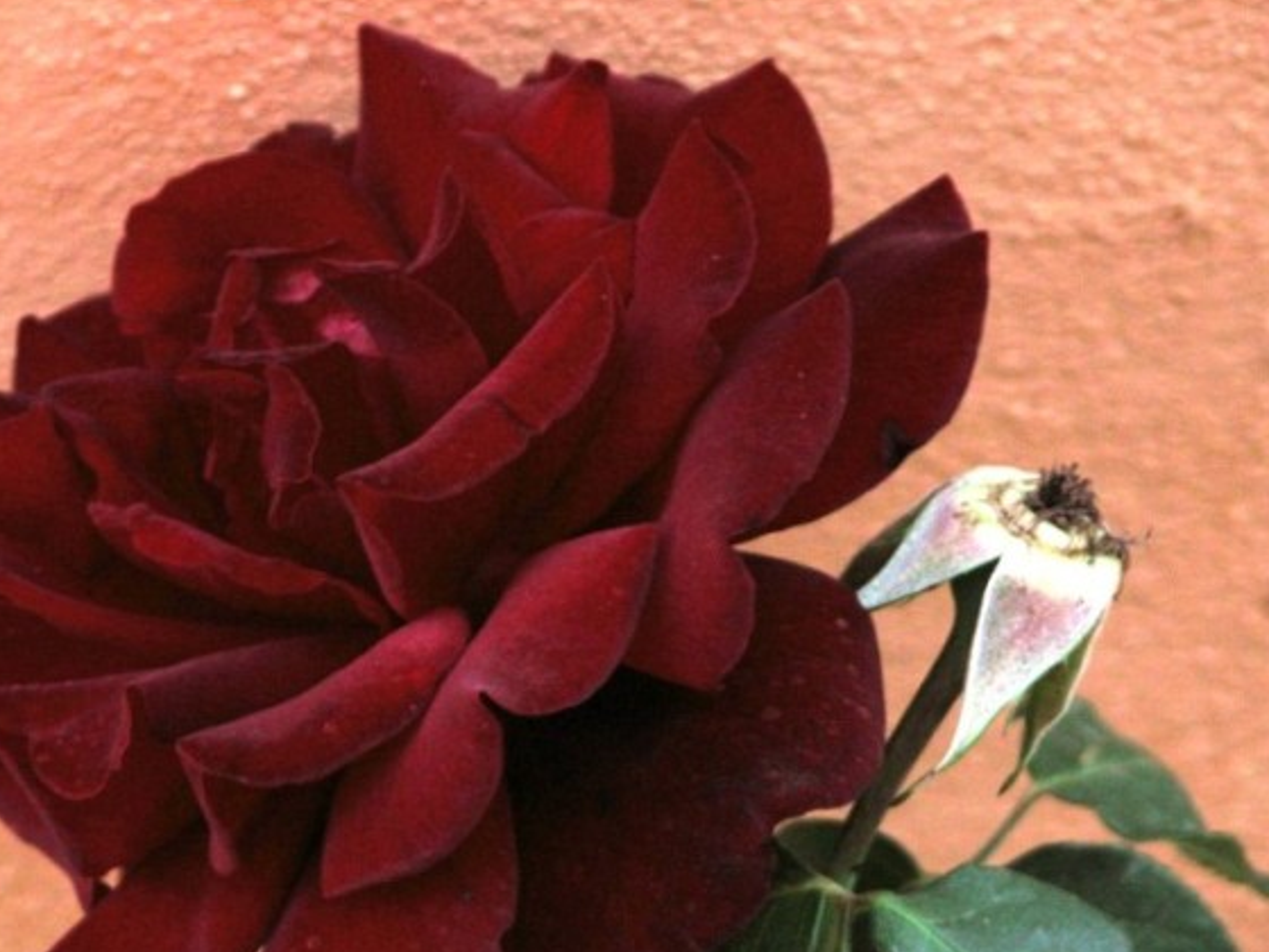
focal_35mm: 375
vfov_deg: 4.0
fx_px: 13747
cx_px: 542
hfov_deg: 5.3
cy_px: 518
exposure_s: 1/125
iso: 100
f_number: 4.2
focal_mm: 67.7
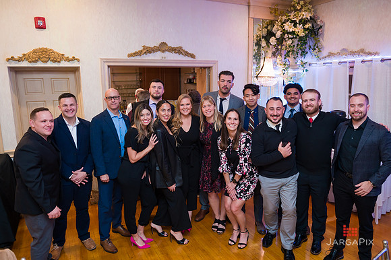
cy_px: 130
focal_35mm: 25
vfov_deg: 50.8
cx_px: 196
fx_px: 274
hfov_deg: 71.0
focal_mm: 24
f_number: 4
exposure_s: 1/200
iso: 1000
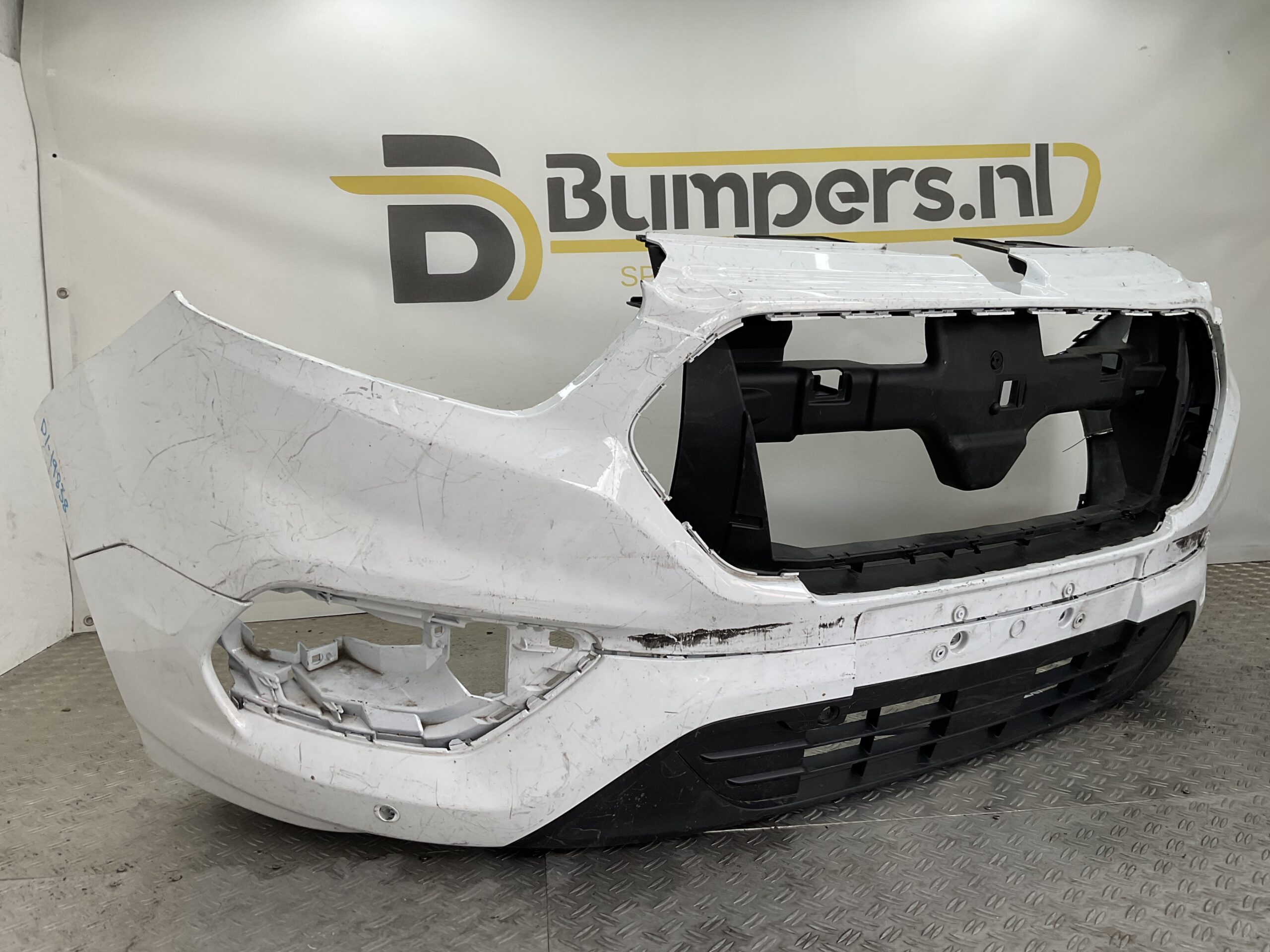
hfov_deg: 61.7
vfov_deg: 48.2
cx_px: 635
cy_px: 476
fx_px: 1064
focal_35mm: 29
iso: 16
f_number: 1.8
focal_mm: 3
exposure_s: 1/215
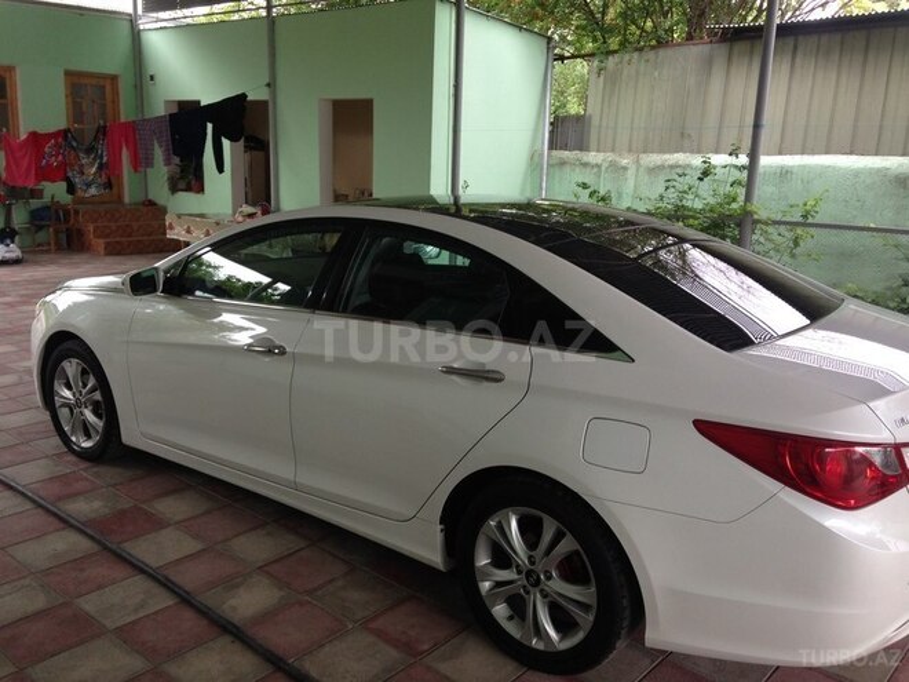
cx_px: 454
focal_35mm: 33
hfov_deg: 55.4
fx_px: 867
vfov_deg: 42.9
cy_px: 341
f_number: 2.4
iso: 80
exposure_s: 1/120
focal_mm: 4.12
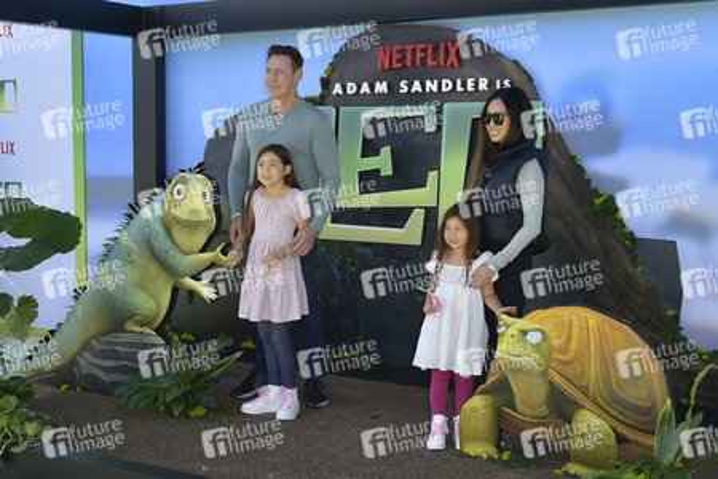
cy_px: 240
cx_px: 359
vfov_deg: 36.9
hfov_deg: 53.1
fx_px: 718
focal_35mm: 36
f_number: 7.1
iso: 125
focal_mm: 36
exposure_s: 1/250
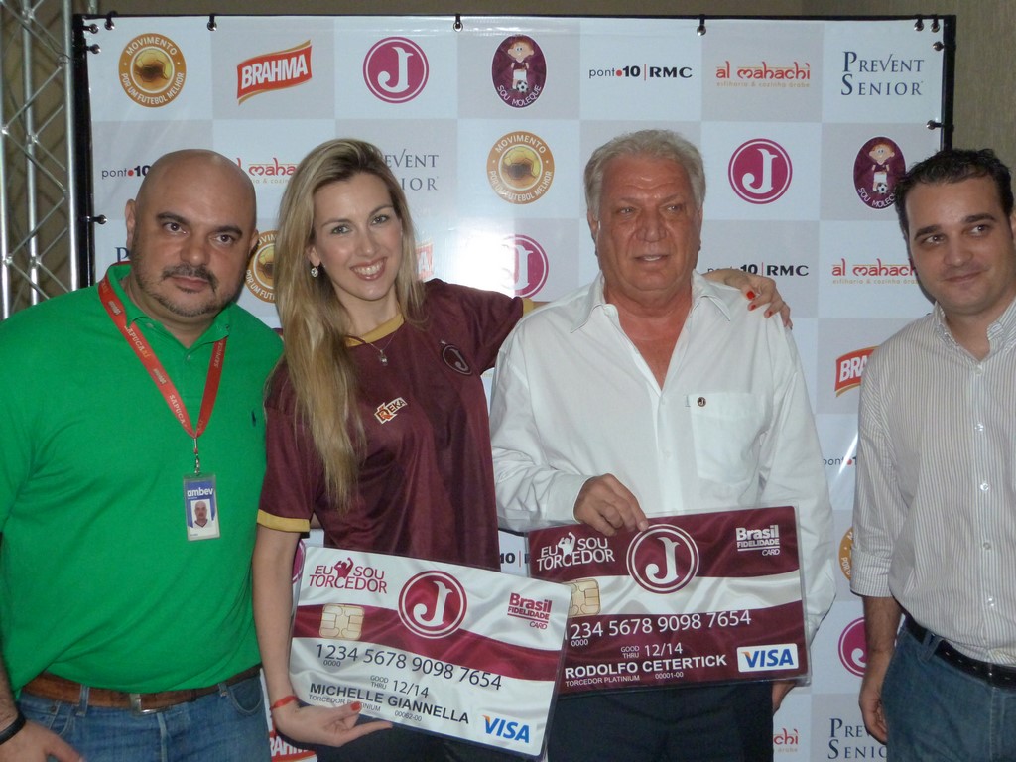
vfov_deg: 35.1
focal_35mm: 41
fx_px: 1203
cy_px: 381
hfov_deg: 45.8
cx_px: 508
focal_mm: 7.3
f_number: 3.1
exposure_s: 1/250
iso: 400
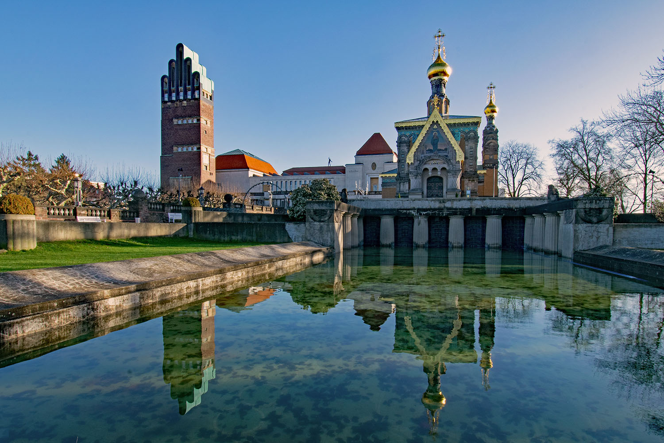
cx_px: 332
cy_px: 222
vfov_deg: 63.2
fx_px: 360
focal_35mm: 20
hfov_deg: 85.4
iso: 160
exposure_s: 1/40
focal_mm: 13
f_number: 20
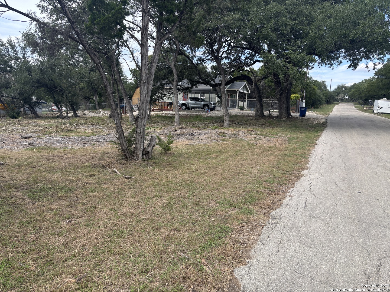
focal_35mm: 26
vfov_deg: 53.1
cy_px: 146
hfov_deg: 67.3
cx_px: 195
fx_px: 293
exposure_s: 1/1103
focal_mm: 5.96
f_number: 1.6
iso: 50
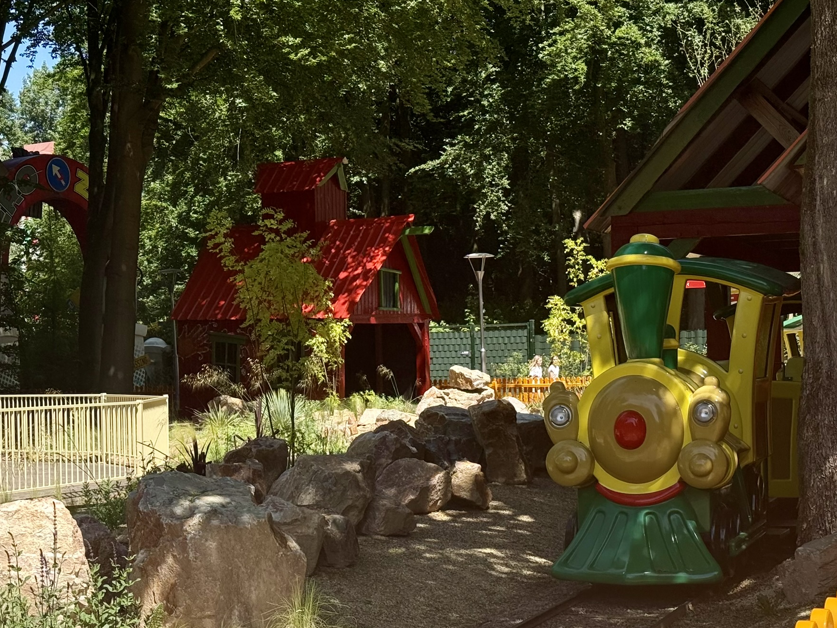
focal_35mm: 56
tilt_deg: -0.2
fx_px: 1354
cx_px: 419
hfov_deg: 34.3
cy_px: 327
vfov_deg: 26.1
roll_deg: +1.8
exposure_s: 1/3378
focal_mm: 6.76
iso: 100
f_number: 1.78
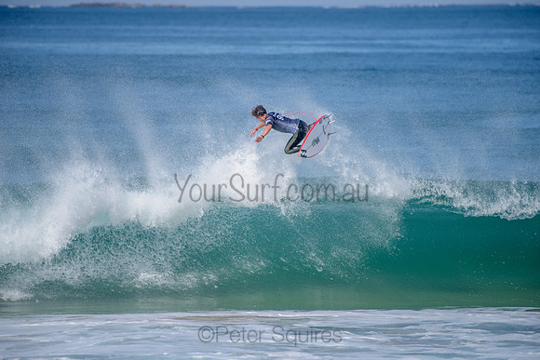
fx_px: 7501
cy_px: 180
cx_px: 270
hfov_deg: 4.1
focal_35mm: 500
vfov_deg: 2.8
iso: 160
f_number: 5.6
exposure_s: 1/2000
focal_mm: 500
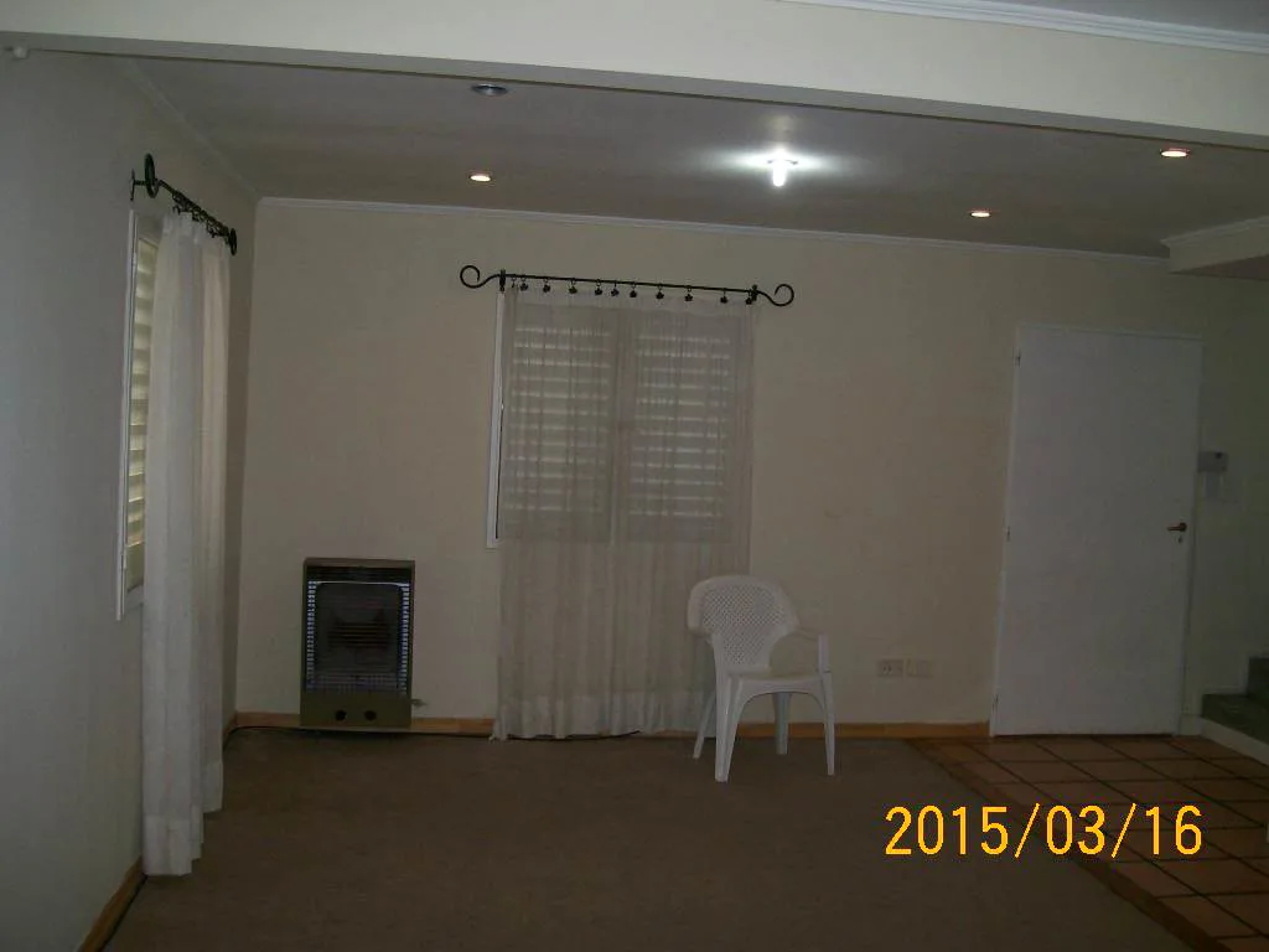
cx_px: 634
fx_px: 1320
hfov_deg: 51.4
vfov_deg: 39.7
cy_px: 476
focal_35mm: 36
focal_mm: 6
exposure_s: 1/64
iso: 140
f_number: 2.7
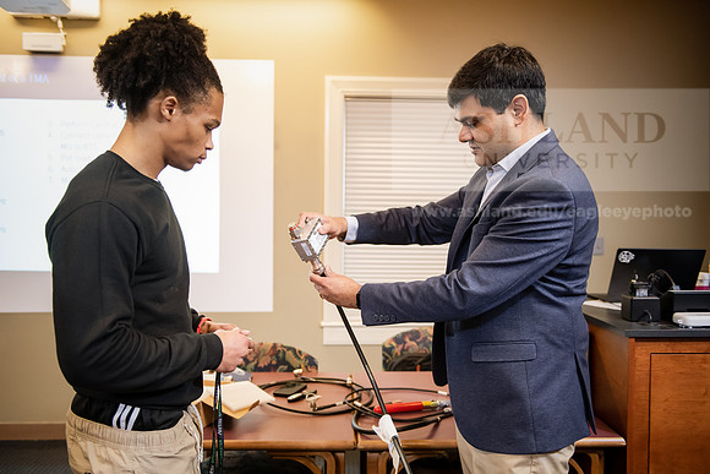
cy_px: 237
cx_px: 355
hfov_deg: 58.7
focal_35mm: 32
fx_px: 631
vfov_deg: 41.1
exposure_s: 1/160
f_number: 3.2
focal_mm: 32
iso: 1250
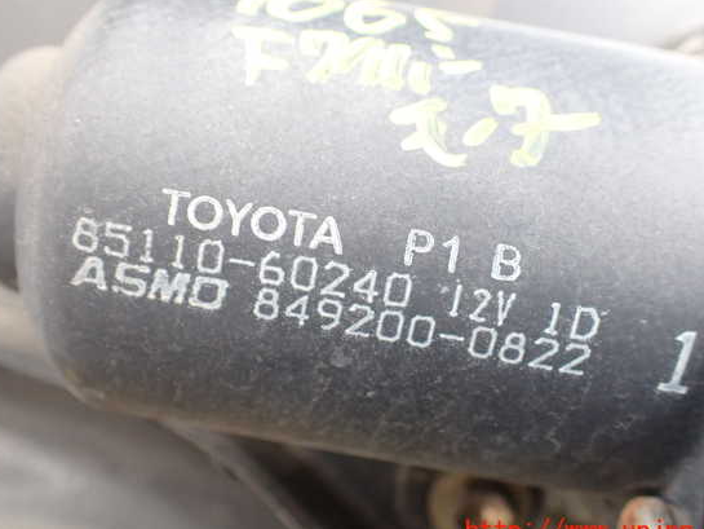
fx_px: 671
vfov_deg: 43.0
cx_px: 369
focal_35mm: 33
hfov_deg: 55.3
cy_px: 257
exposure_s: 1/125
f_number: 2.3
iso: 640
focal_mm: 5.4
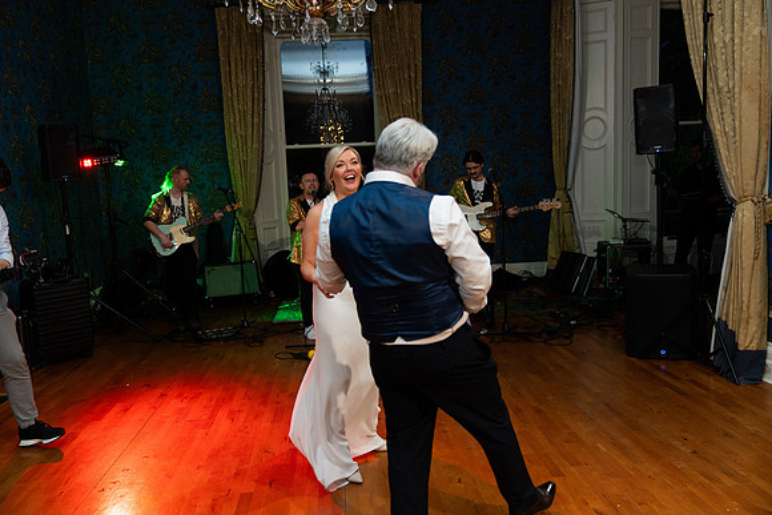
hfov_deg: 63.6
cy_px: 258
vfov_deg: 45.0
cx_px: 386
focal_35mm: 29
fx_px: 622
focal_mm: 29
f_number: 2.8
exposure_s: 1/160
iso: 1250
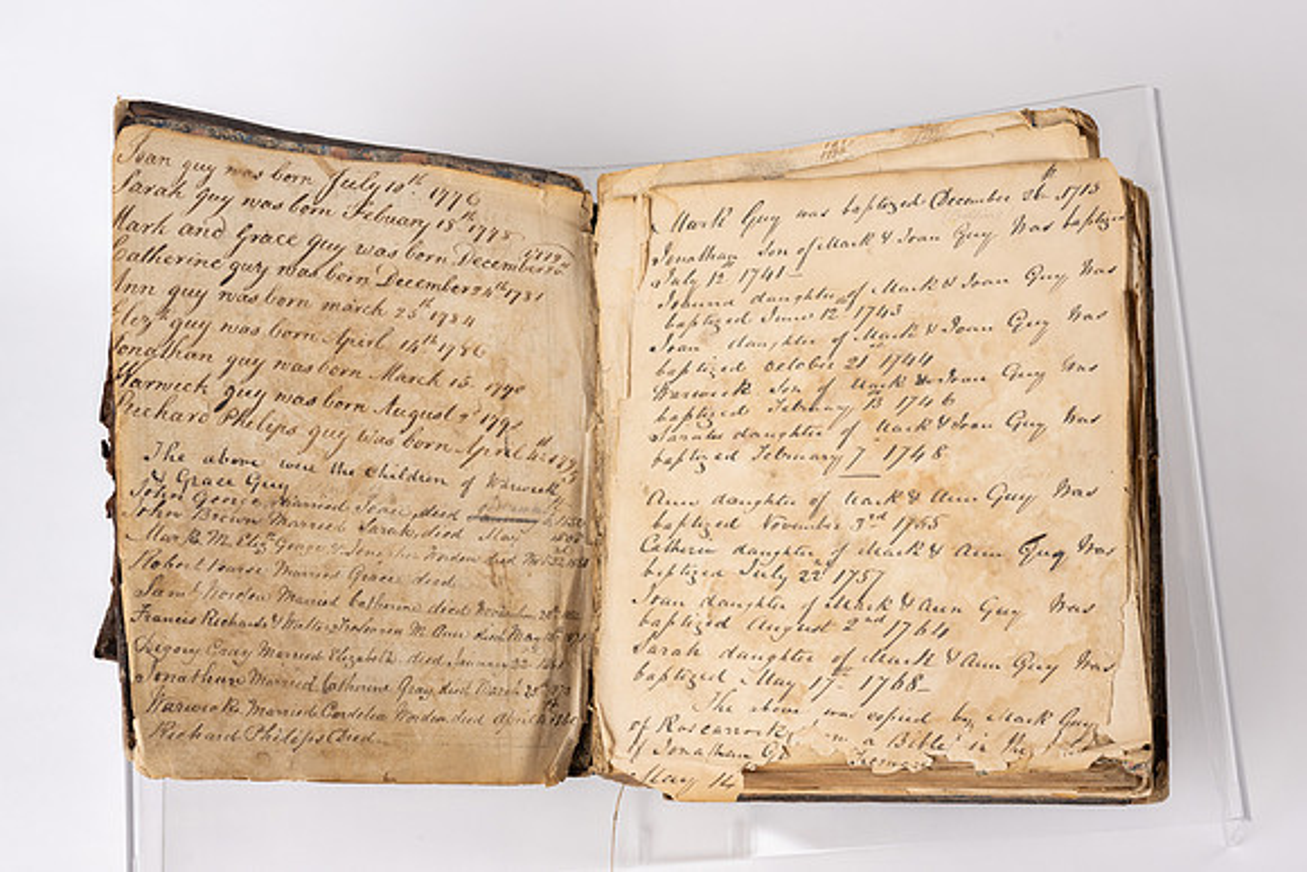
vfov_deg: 22.6
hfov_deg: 33.4
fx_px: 2179
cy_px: 436
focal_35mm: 60
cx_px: 654
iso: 100
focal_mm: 60
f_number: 13
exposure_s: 1/125
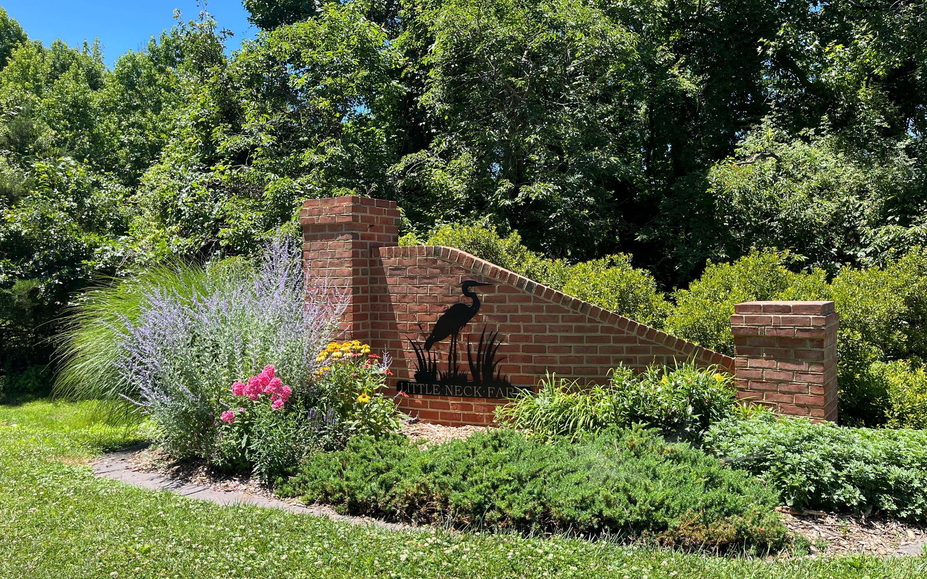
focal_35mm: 28
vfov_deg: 44.5
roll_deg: +1.1
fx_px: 707
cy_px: 276
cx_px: 464
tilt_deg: -1.3
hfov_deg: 66.5
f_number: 1.6
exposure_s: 1/1018
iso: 50
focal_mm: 5.1
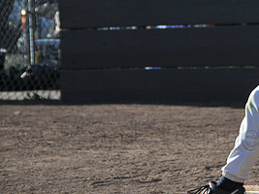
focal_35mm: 257
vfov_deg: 5.8
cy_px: 18
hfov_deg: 7.7
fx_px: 1922
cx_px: 270
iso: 200
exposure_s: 1/500
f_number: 5
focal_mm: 82
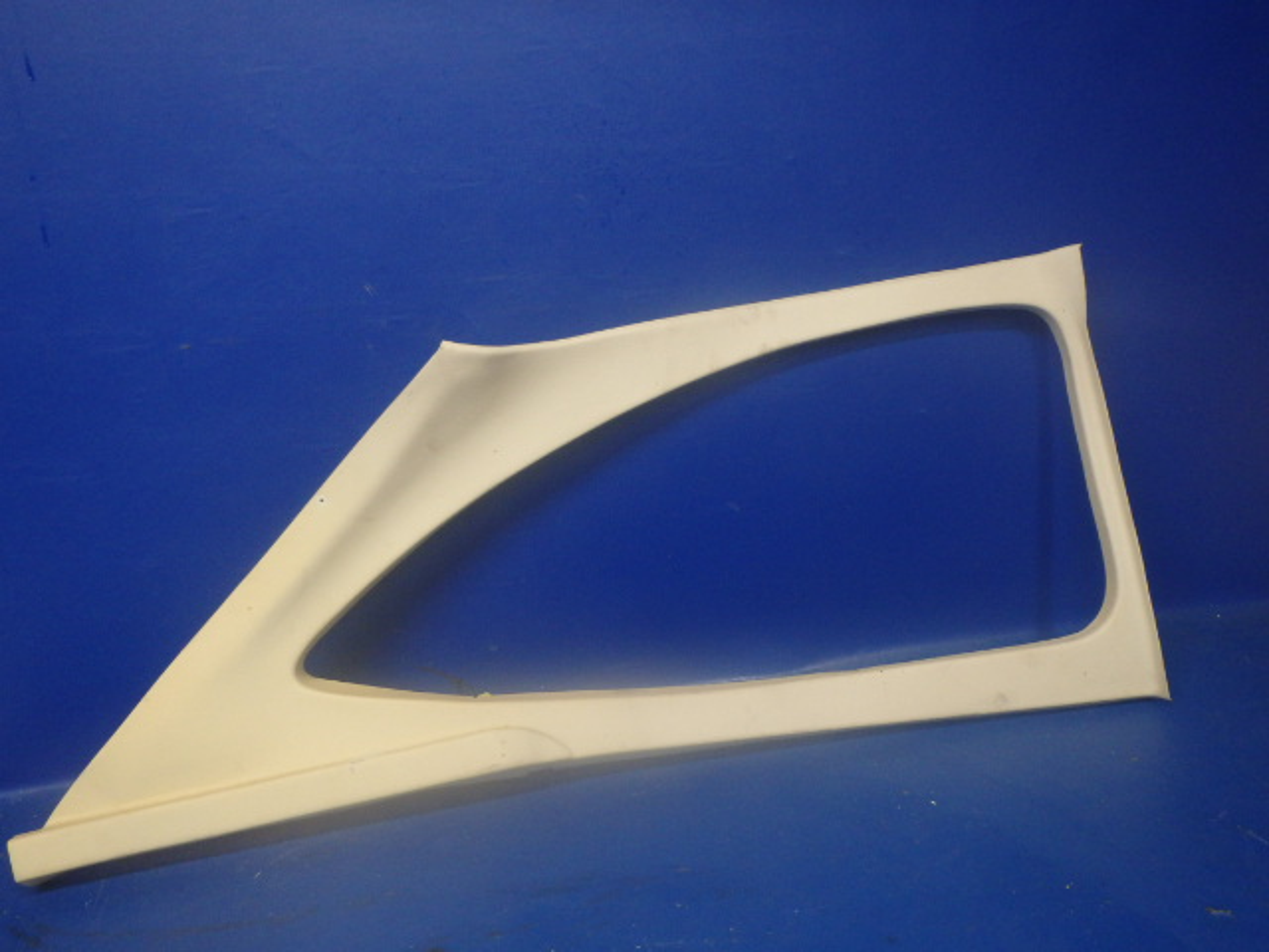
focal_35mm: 28
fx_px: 1026
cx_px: 634
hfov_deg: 63.4
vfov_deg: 49.7
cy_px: 476
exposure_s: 1/30
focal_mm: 5
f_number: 3.9
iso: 400
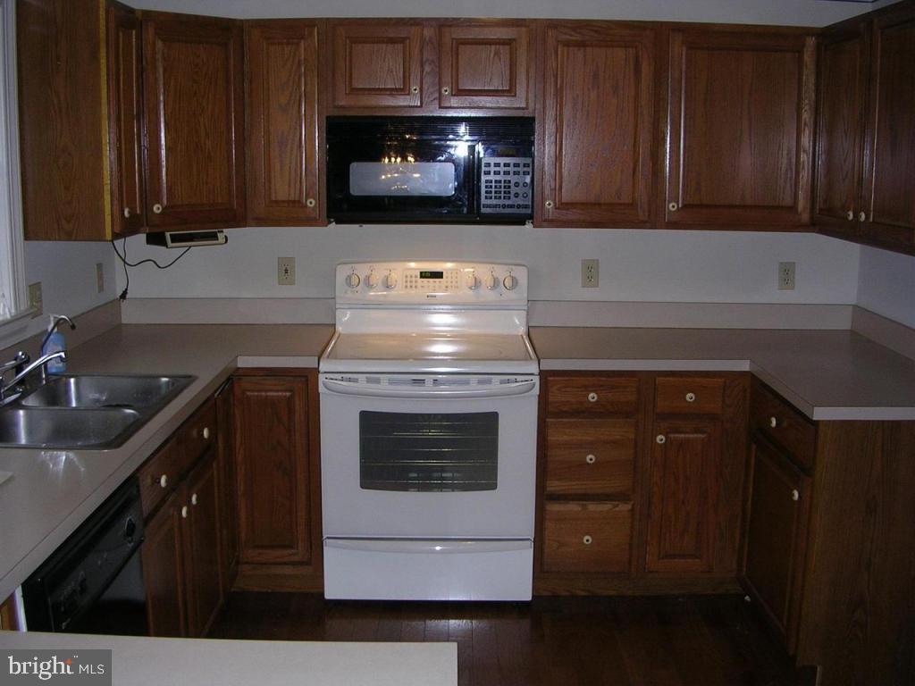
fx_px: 1004
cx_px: 458
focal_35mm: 38
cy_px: 343
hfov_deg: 49.0
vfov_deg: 37.7
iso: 57
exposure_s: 1/60.1
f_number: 2.8
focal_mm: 5.8
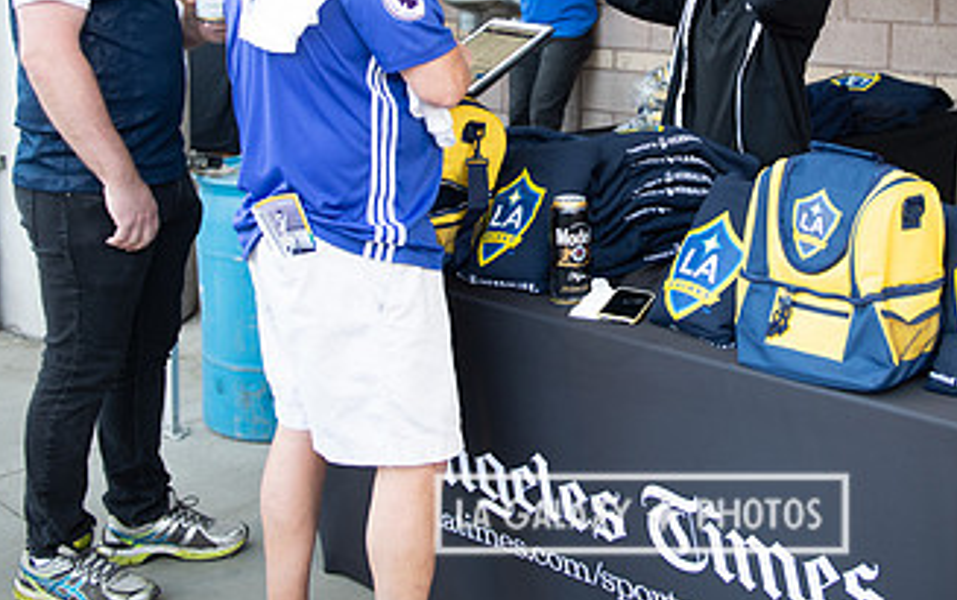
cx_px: 641
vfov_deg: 22.7
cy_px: 75
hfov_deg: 35.9
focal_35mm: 56
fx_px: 1462
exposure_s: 1/125
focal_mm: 31
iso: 250
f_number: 2.8
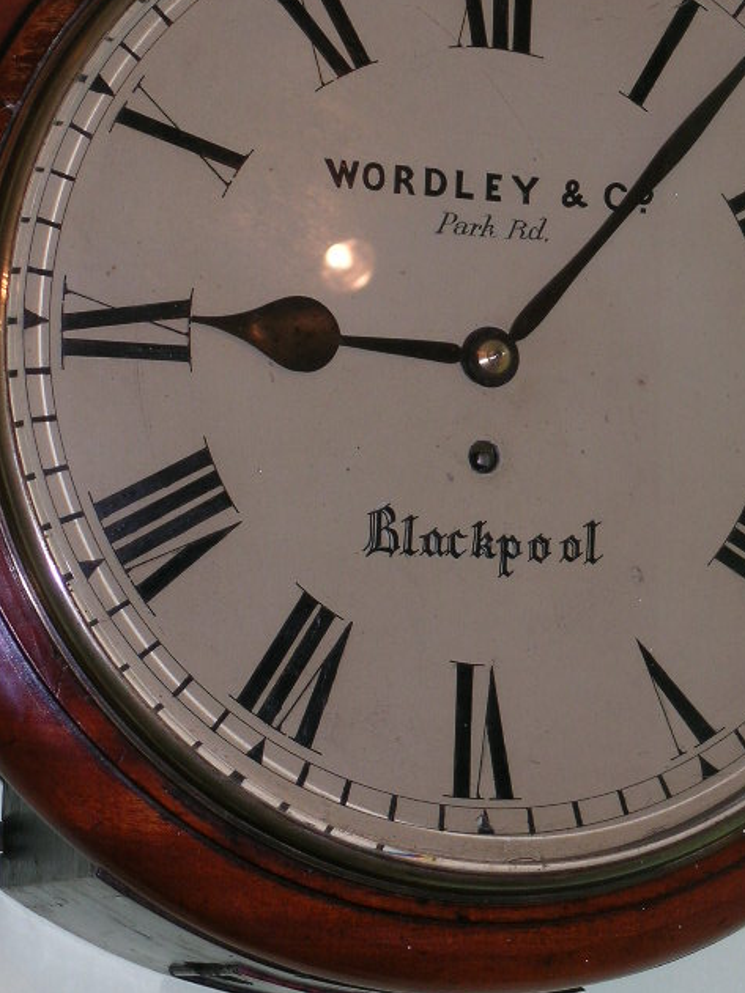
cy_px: 408
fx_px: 4191
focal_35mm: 146
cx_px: 402
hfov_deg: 10.2
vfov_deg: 13.5
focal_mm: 18.8
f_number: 4.3
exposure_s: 1/121
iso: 50
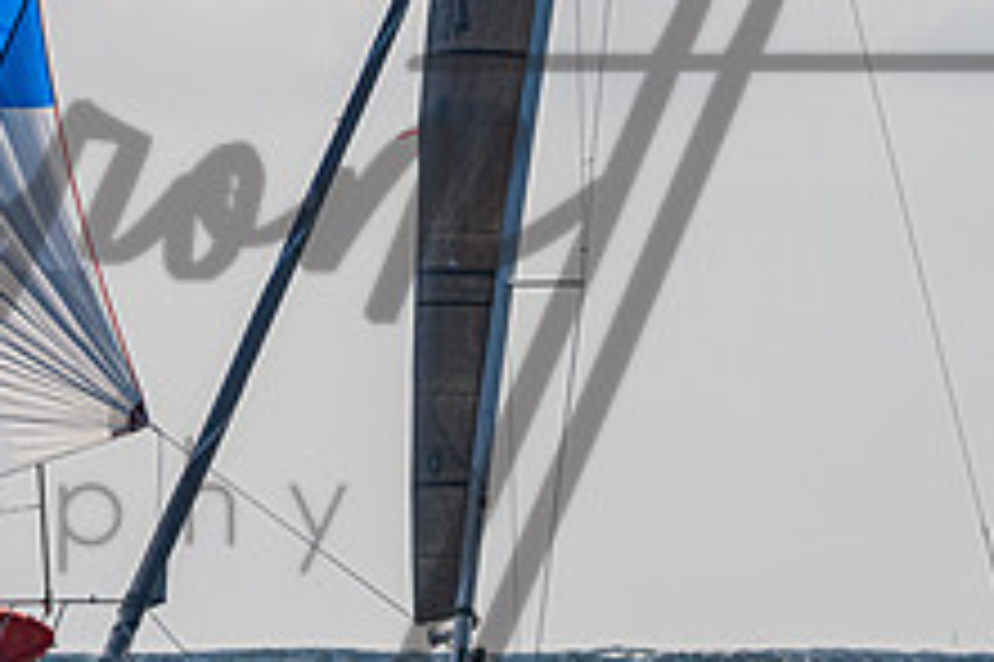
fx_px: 20665
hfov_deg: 2.8
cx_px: 352
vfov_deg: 1.8
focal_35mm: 749
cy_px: 244
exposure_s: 1/5000
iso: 320
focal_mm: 240
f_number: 6.3
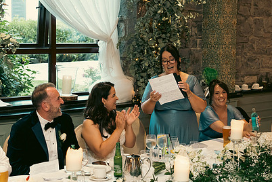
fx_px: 491
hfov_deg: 30.9
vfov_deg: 20.9
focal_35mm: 65
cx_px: 166
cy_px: 68
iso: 2500
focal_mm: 45
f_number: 3.5
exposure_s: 1/160
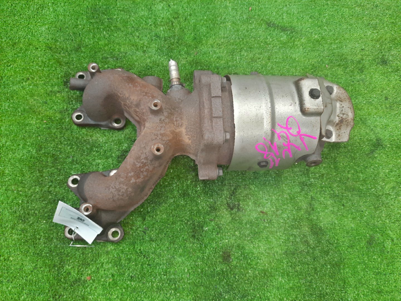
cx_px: 200
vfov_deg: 54.9
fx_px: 290
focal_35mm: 25
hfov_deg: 69.4
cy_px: 150
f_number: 2
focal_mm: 4.6
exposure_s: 1/50
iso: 361
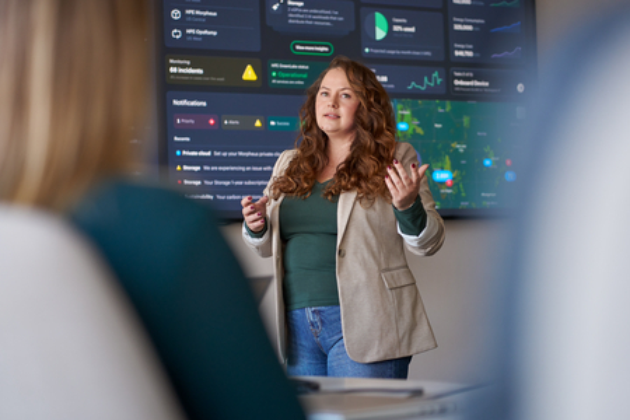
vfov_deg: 16.1
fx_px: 1487
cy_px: 210
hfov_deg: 23.9
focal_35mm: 85
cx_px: 315
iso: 640
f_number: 2.8
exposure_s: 1/320
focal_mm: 85
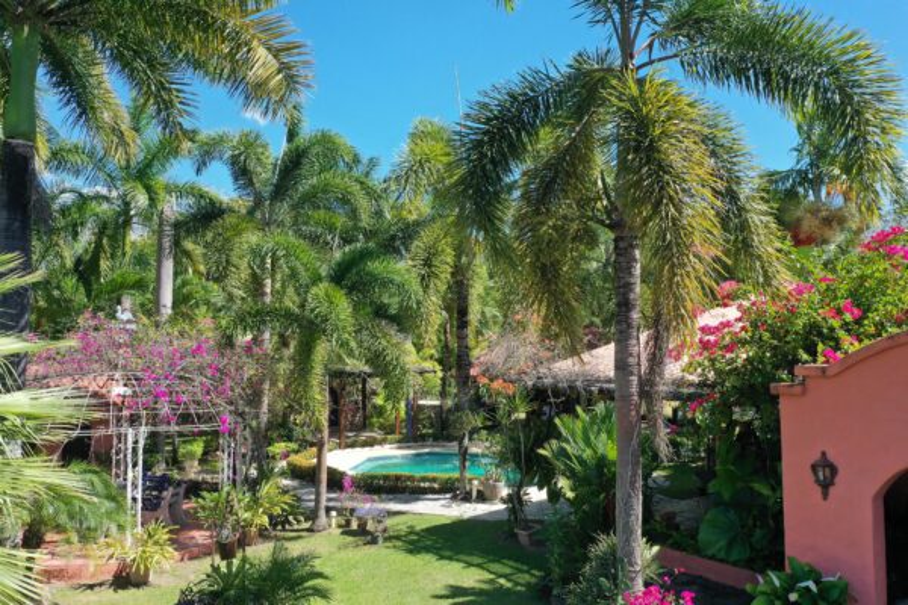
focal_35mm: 28
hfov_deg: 65.5
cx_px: 454
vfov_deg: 46.4
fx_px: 706
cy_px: 302
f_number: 5
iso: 100
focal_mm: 10.26
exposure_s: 1/320
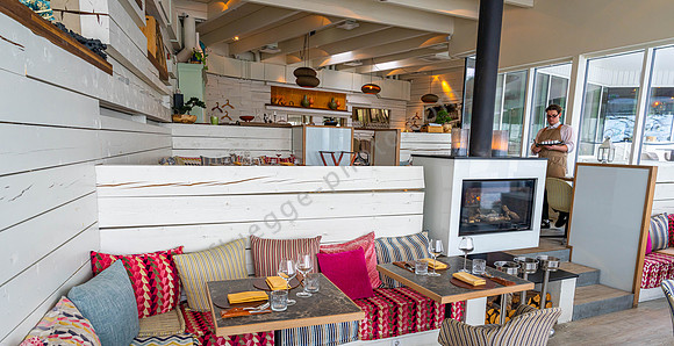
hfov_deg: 73.7
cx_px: 337
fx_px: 449
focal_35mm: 26
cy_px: 225
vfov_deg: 41.7
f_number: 5.6
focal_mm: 24
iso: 400
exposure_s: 1/100
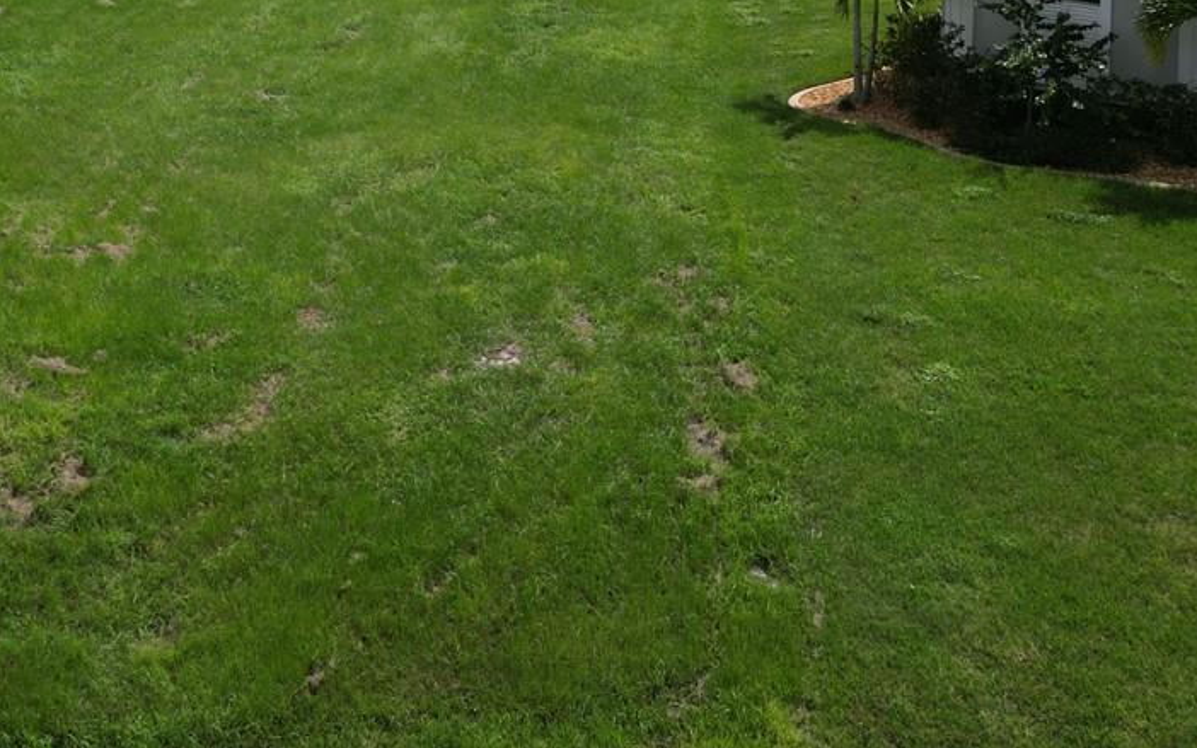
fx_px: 1892
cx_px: 242
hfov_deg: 34.1
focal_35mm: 58
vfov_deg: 20.5
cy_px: -218
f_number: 1.7
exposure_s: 1/5000
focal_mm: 6.72
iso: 120
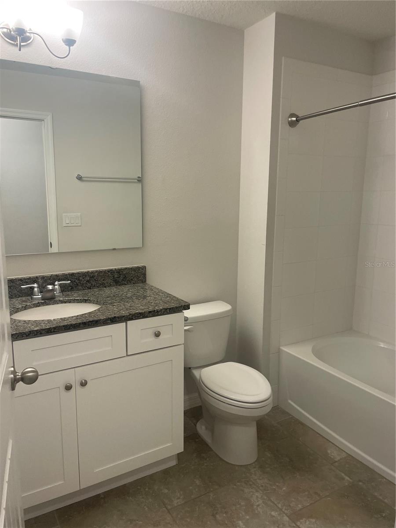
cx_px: 198
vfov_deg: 67.3
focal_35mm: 26
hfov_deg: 53.1
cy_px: 264
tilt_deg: -12.9
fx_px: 397
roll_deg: -1.9
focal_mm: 4.2
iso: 125
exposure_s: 1/120
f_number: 1.6
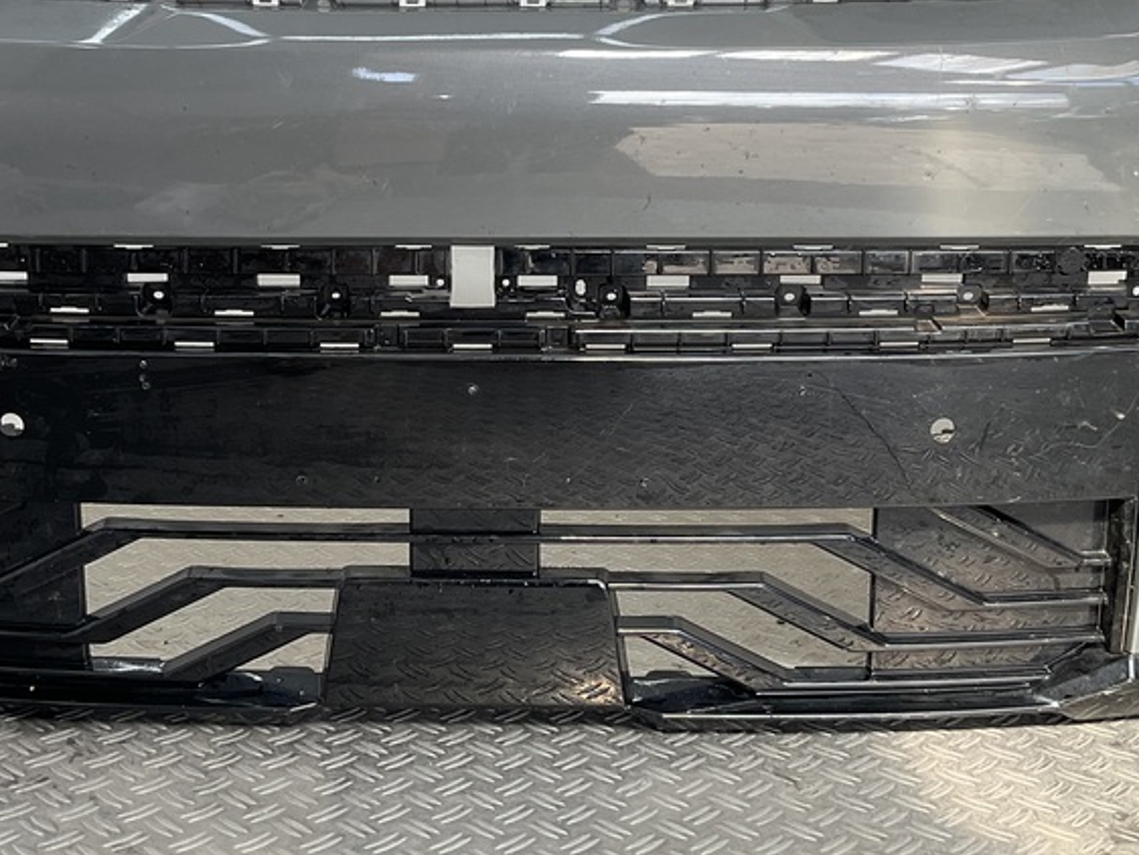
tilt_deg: -8.1
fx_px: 1712
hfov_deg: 36.8
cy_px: 215
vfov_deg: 27.7
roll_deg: -1.3
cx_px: 501
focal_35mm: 52
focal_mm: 3
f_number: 1.8
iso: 16
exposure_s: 1/186
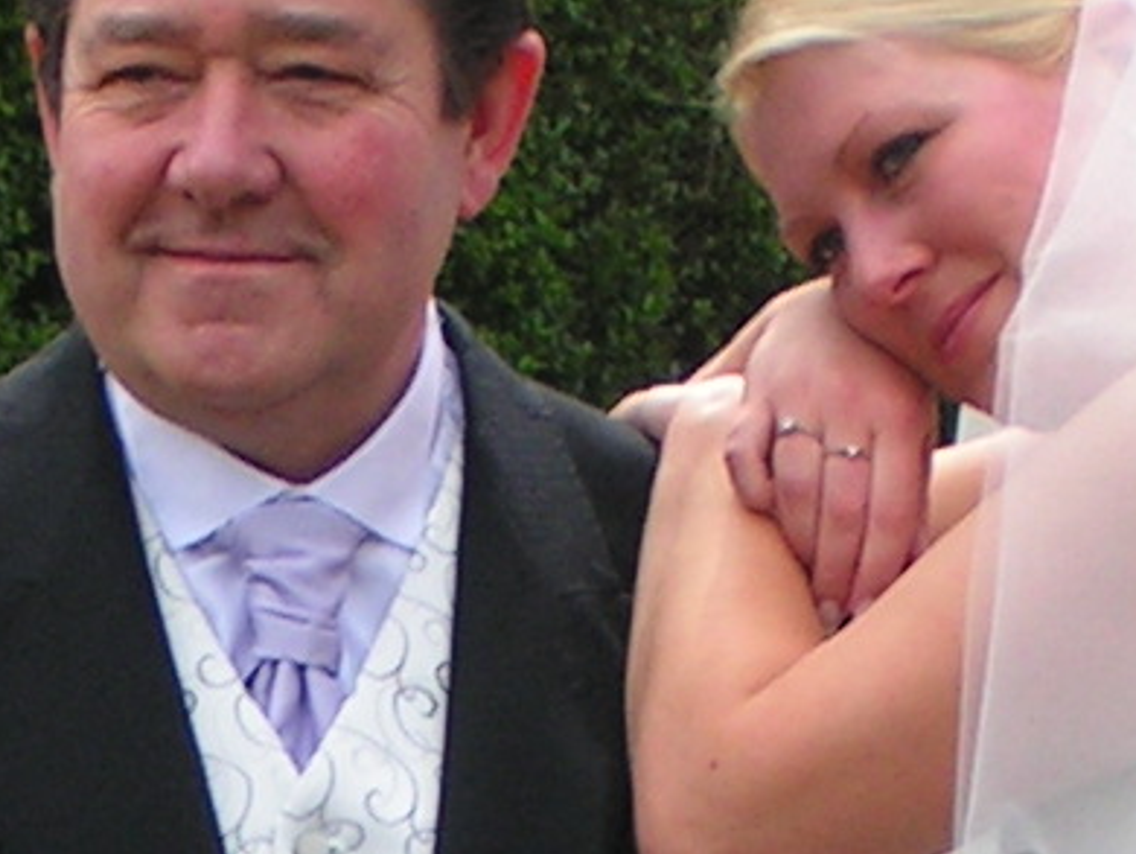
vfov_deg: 2.8
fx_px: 17010
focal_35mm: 518
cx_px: 265
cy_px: 2032
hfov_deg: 3.8
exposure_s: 1/320
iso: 50
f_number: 3.2
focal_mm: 14.8
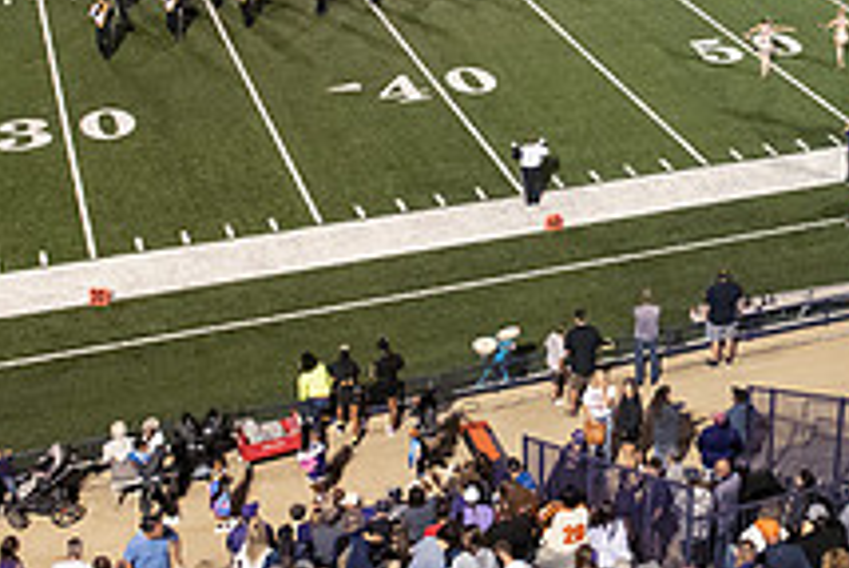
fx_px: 1534
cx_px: 726
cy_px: 101
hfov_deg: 29.9
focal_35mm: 65
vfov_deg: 20.7
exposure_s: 1/500
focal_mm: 24
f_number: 3.5
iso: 5000
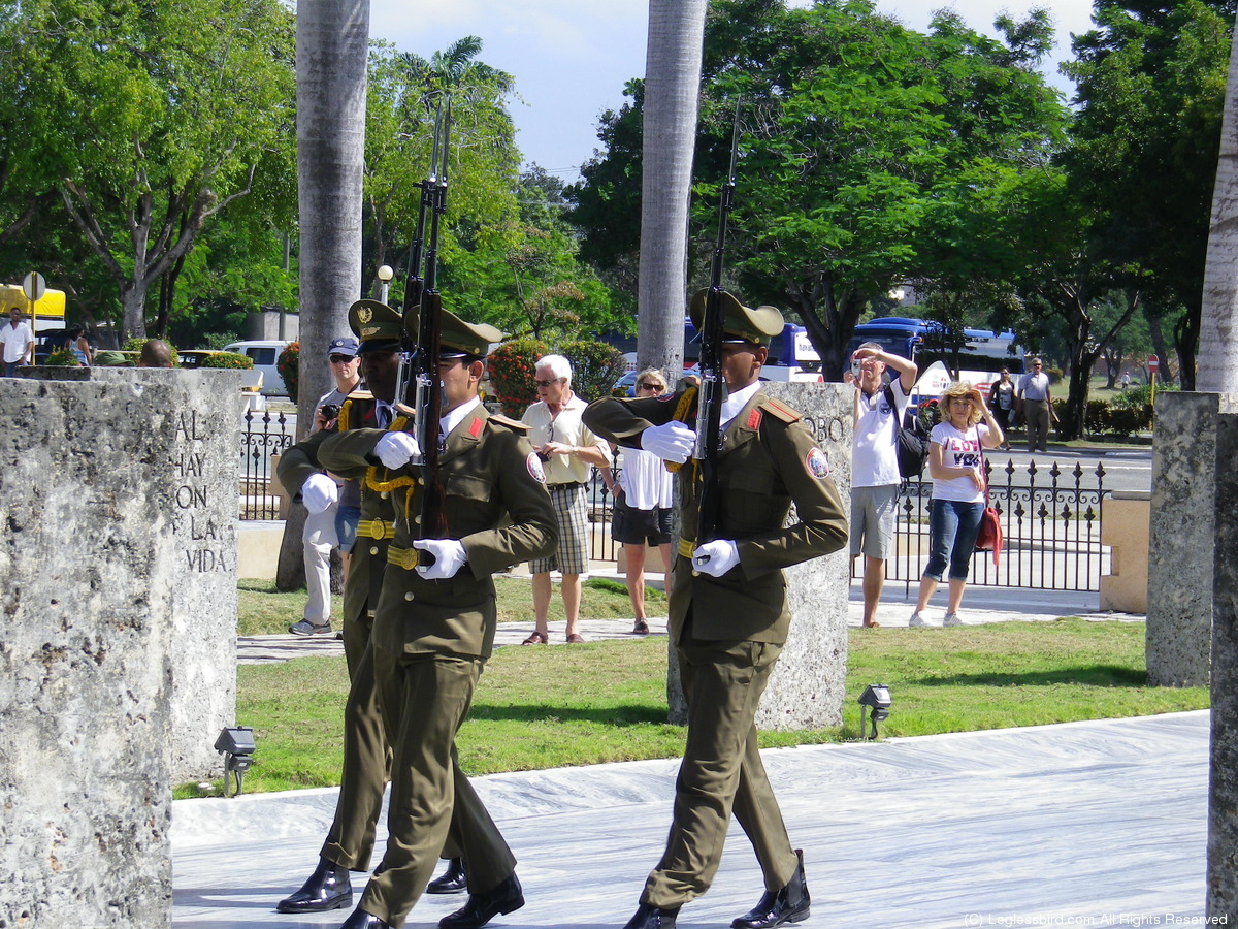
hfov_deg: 16.1
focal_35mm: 122
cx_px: 619
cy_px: 464
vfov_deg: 12.1
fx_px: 4363
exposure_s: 1/250
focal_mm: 21.6
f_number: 5.5
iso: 100
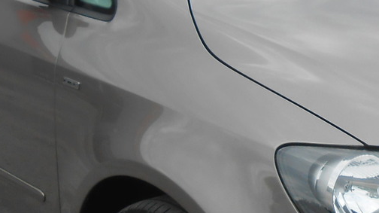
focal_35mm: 90
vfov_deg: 13.4
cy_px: 132
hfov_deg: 23.4
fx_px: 904
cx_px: 293
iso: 80
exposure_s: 1/500
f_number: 3.5
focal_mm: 4.6
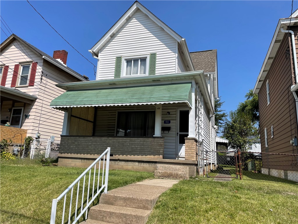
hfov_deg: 67.3
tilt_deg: +12.5
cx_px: 149
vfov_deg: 53.1
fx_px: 224
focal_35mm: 26
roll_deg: -2.9
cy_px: 112
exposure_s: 1/4651
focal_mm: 4.2
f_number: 1.6
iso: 32
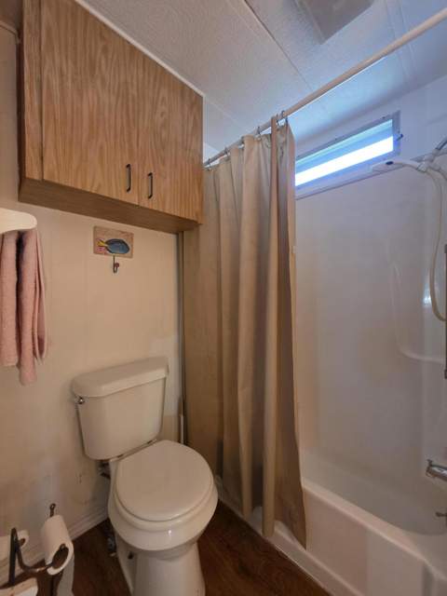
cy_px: 298
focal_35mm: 13
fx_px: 224
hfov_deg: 89.9
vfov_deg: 106.2
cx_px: 224
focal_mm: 2.2
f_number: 1.9
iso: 500
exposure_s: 1/60
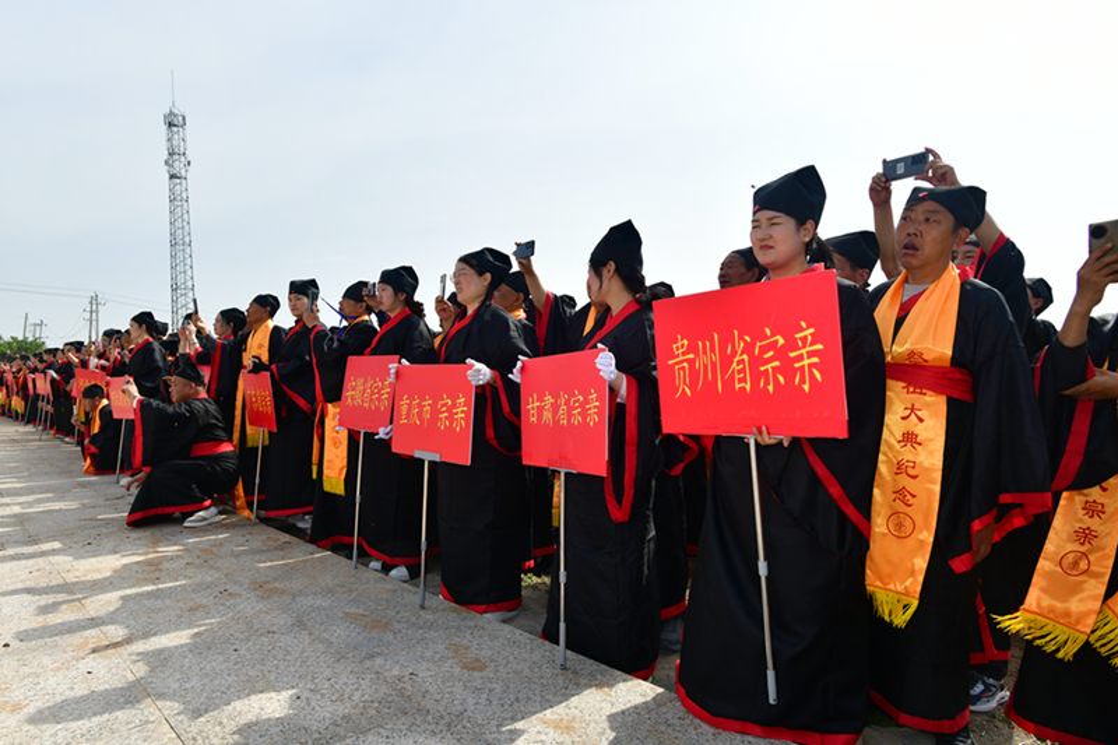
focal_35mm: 22
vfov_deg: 57.2
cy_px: 372
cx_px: 559
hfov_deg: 78.6
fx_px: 683
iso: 160
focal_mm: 22
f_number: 9
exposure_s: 1/250
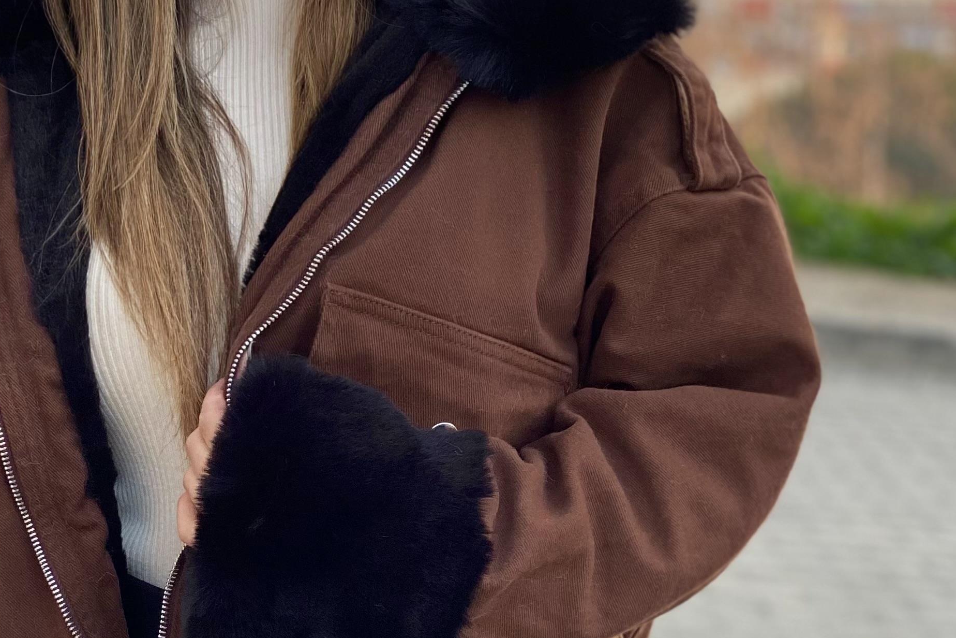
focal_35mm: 118
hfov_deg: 17.3
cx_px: 287
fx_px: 3133
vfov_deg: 11.6
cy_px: 397
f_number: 2
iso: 50
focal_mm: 6
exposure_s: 1/122
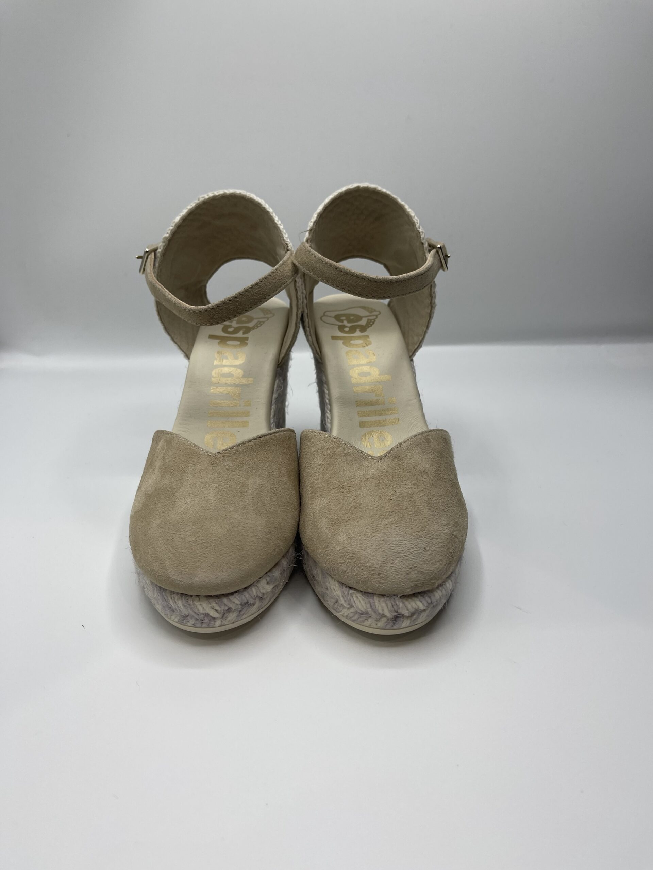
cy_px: 435
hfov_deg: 54.9
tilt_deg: -23.9
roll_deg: +1.4
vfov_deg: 69.4
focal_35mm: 25
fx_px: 629
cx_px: 326
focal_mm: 5.1
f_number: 1.6
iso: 32
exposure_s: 1/1200
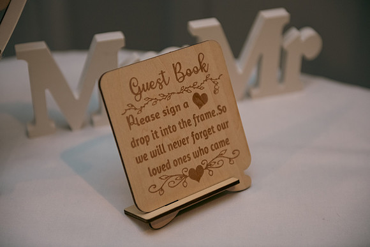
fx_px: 720
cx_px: 185
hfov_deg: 28.8
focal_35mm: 70
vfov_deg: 19.5
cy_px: 124
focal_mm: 70
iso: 800
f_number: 3.5
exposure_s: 1/160
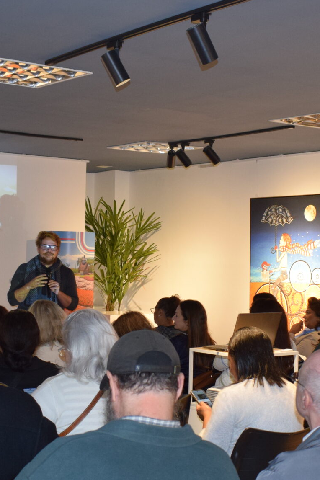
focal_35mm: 67
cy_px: 293
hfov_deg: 20.3
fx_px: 893
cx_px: 186
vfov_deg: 30.0
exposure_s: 1/80
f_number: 4.5
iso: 800
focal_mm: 20
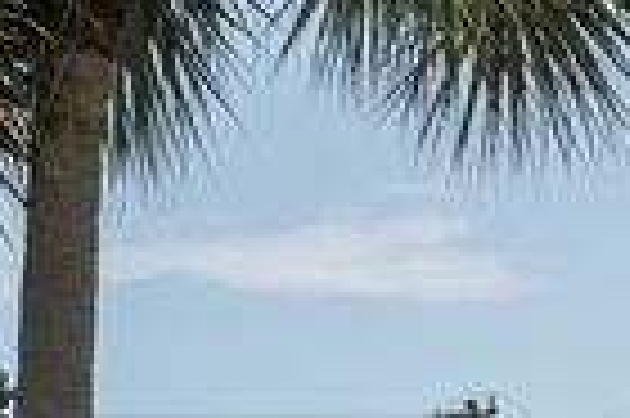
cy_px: 802
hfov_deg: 8.1
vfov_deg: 5.5
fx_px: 4248
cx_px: -649
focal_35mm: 243
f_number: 8
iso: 200
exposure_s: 1/100
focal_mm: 42
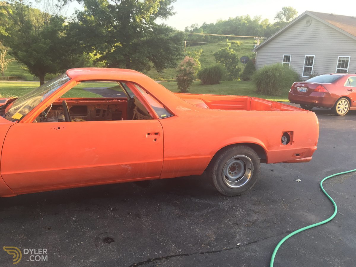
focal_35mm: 29
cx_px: 178
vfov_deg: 48.2
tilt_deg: -13.6
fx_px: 298
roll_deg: -3.5
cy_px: 134
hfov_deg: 61.7
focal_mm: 4.15
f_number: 2.2
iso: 40
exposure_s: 1/120
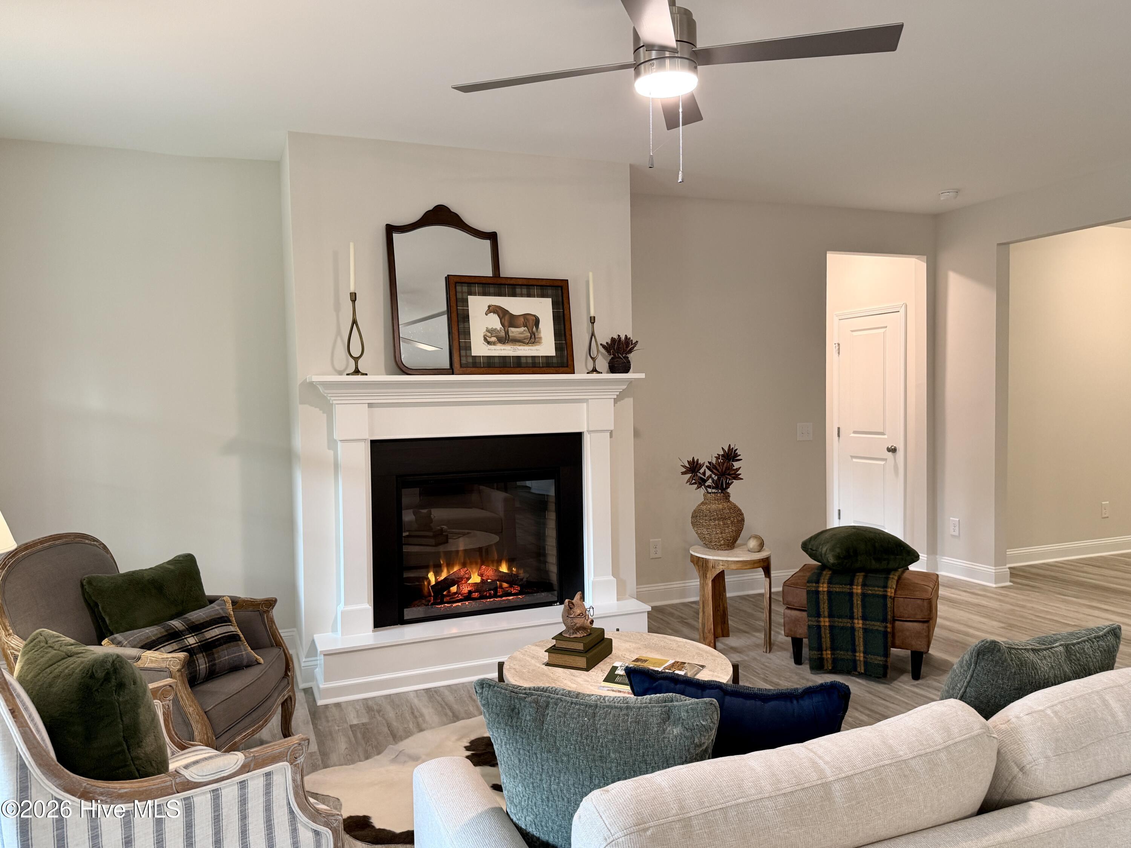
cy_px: 424
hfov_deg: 71.6
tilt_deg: -2.5
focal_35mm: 24
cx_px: 566
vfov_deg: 56.8
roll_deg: -0.5
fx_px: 784
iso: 200
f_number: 1.78
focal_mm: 6.76
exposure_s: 1/60
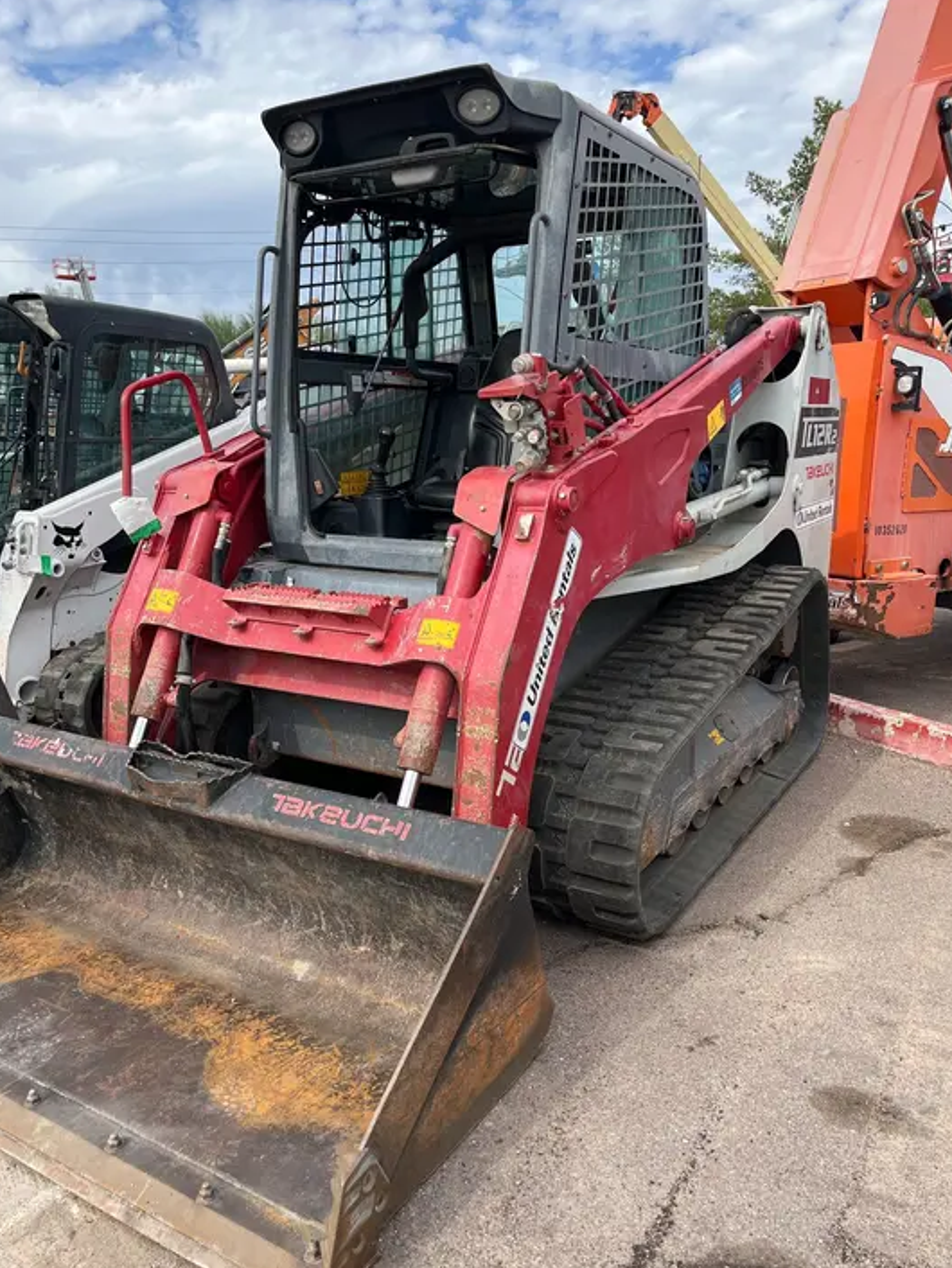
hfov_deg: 51.4
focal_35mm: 27
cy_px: 649
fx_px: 989
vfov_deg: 65.3
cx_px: 481
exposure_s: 1/1497
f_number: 1.6
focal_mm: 5.1
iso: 50
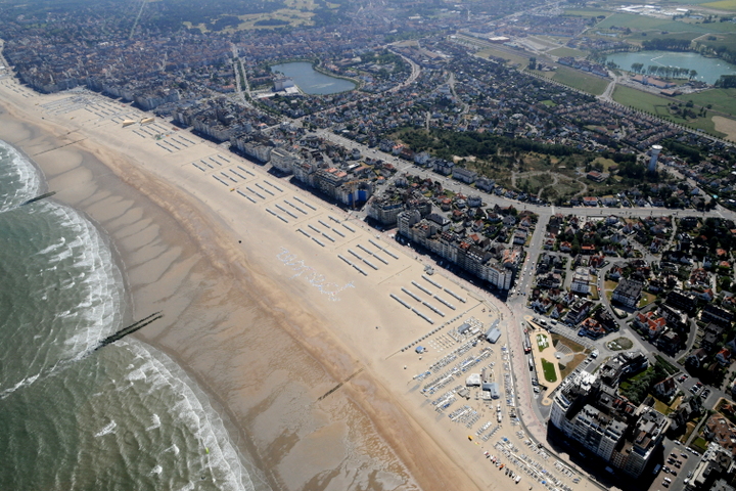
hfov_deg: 73.7
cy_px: 246
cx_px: 368
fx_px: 491
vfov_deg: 53.1
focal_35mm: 24
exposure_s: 1/1000
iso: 1250
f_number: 16
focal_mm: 24
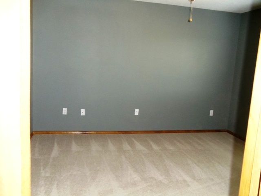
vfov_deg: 32.9
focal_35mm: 44
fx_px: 332
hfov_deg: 42.9
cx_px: 130
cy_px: 98
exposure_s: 1/30
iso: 800
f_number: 3.5
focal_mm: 6
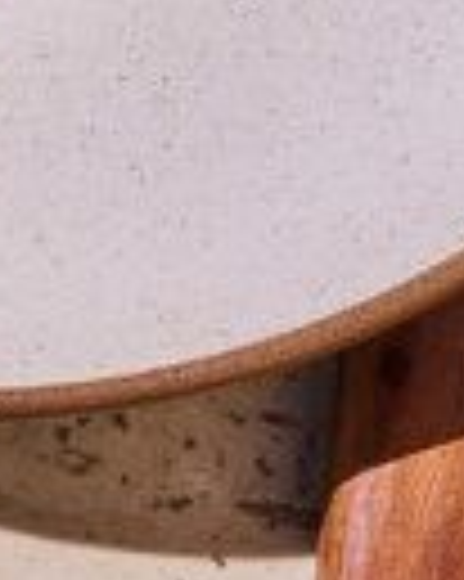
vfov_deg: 6.6
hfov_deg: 5.3
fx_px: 5001
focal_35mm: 291
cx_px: -300
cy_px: -81
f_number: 16
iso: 400
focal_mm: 50
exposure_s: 1/640
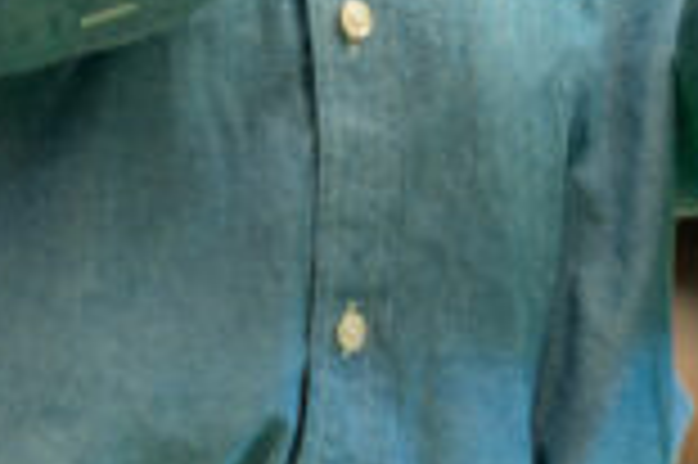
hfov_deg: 3.6
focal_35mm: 563
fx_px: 10904
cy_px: -615
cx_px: 1162
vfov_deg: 2.4
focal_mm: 85
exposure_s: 1/160
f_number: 2
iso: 100
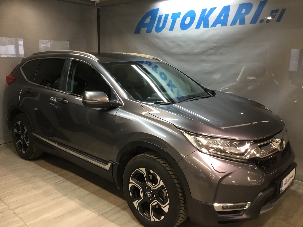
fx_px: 271
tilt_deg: -12.2
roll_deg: +0.5
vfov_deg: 45.4
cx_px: 152
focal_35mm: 31
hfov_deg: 58.4
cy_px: 114
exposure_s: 1/33
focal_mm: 3.3
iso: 100
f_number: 2.4
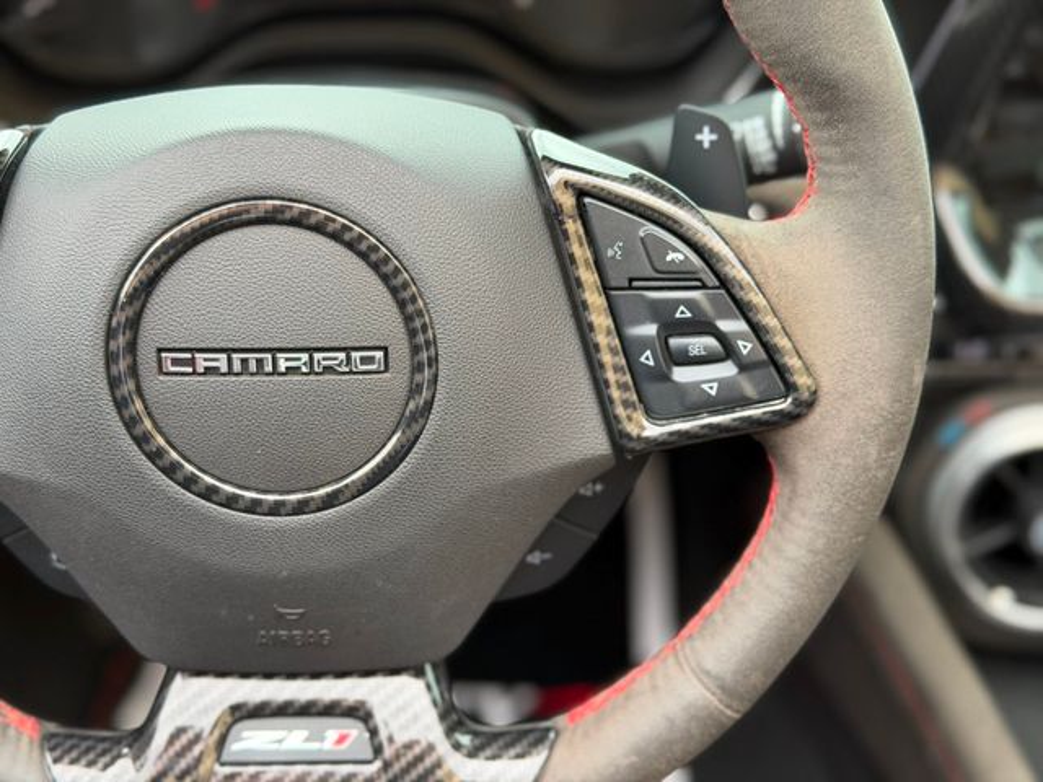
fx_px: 1446
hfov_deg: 39.7
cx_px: 522
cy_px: 391
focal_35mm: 48
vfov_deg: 30.3
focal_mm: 6.76
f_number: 1.78
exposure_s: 1/136
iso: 50
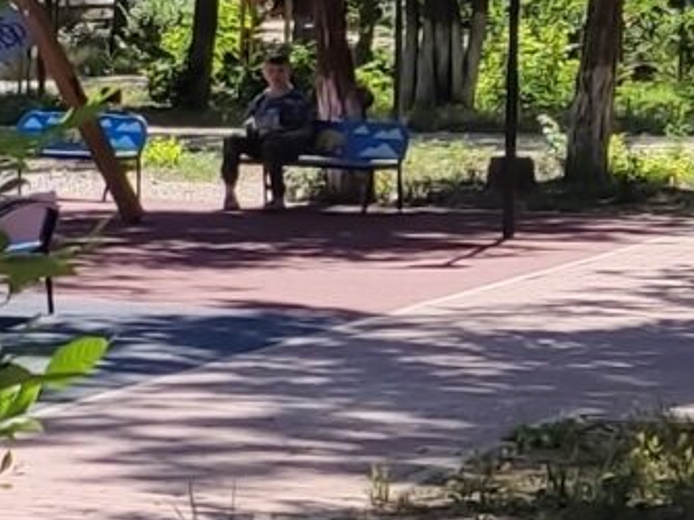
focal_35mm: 191
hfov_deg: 8.7
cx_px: -1309
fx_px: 3828
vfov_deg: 7.8
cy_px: 392
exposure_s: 1/891
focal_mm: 4.71
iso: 50
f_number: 1.79
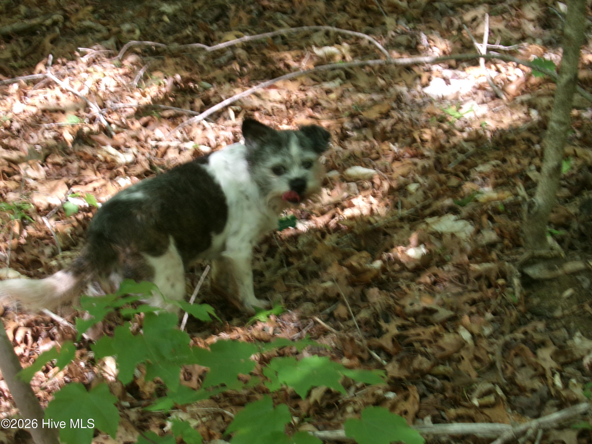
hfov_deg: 20.2
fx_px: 1659
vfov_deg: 15.2
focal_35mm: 97
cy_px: 222
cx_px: 296
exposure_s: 1/40
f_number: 5.2
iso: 196
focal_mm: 17.5
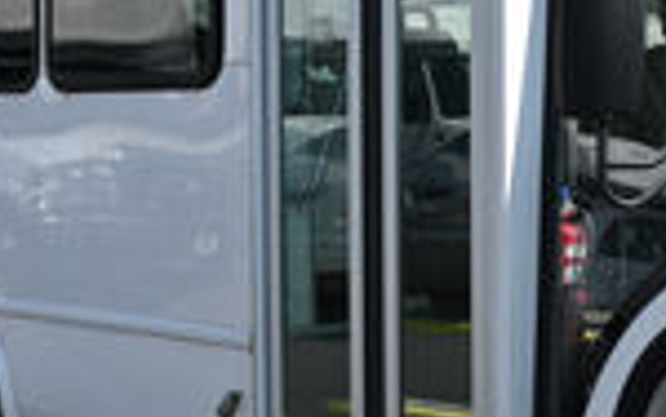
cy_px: 160
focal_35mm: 145
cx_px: 551
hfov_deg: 14.3
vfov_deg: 9.0
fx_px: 2641
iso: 100
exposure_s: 1/500
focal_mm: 30.5
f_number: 8
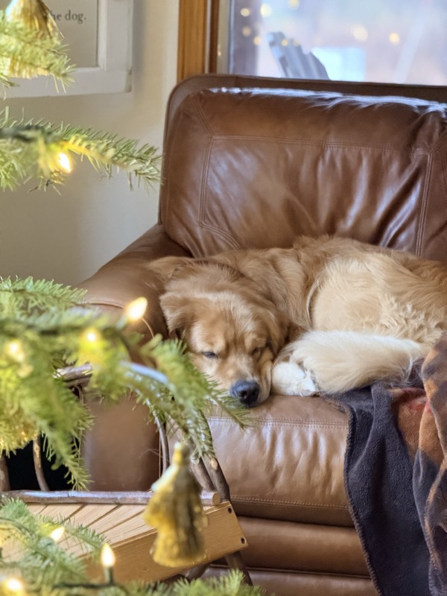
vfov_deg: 16.4
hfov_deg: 12.3
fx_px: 2066
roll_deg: -2.5
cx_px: 224
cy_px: 298
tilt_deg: -13.3
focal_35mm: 120
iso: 1600
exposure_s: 1/30
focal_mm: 15.66
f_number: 2.8
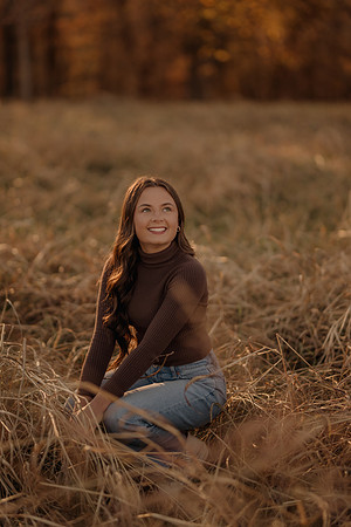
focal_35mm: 85
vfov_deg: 23.9
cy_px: 264
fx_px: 1243
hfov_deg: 16.1
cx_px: 176
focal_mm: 85
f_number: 1.4
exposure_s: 1/1250
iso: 200
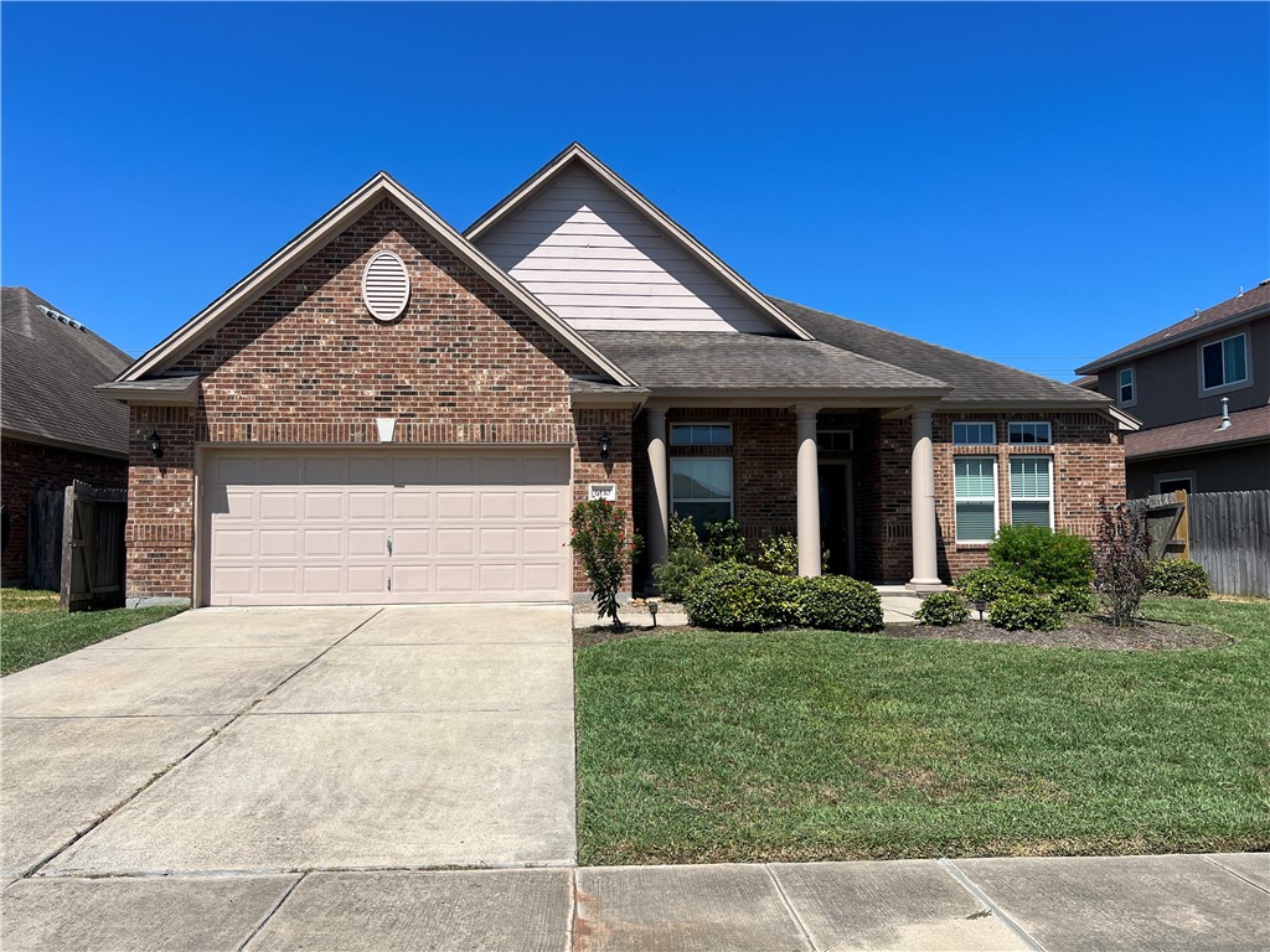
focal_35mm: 26
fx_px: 954
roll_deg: +0.9
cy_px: 476
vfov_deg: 53.1
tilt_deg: +2.4
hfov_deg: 67.3
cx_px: 635
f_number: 1.5
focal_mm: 5.7
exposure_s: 1/6211
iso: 50
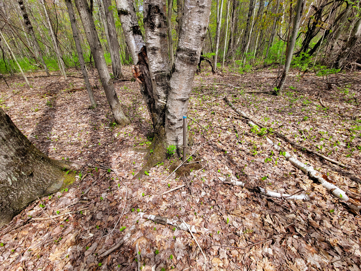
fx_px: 136
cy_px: 136
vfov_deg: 89.9
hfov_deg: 106.2
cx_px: 180
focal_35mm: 13
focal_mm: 2.2
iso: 50
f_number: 2.2
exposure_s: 1/580
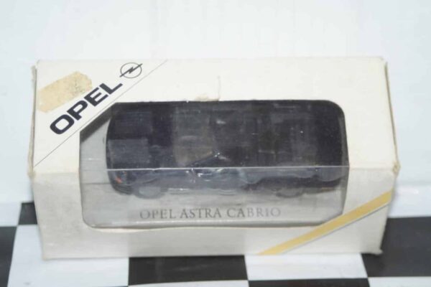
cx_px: 216
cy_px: 144
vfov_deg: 13.0
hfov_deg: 19.5
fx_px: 1257
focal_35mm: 105
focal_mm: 70
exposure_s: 1/80
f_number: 5.6
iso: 800
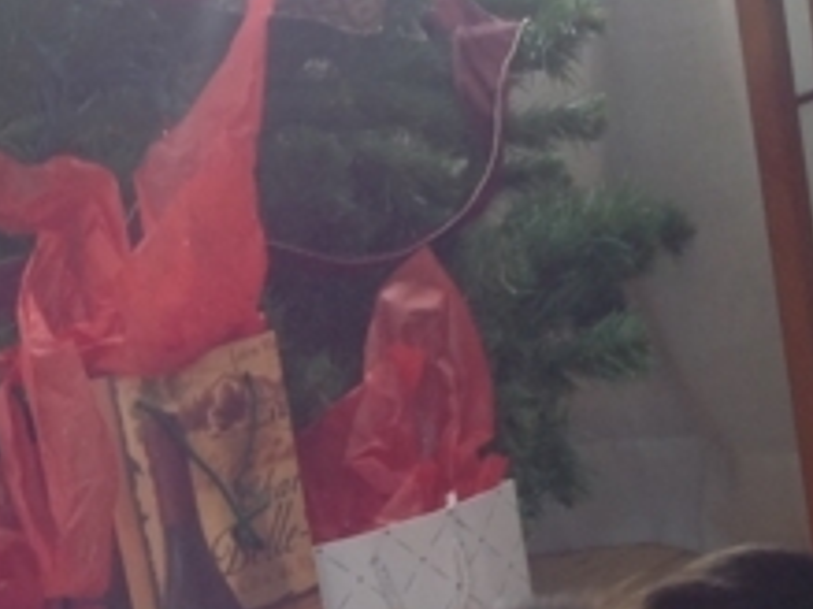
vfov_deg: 11.4
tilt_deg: -14.5
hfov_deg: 15.2
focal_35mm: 128
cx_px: 74
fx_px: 3005
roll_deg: +10.0
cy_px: 713
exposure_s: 1/15
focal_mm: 4.28
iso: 64
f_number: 2.4
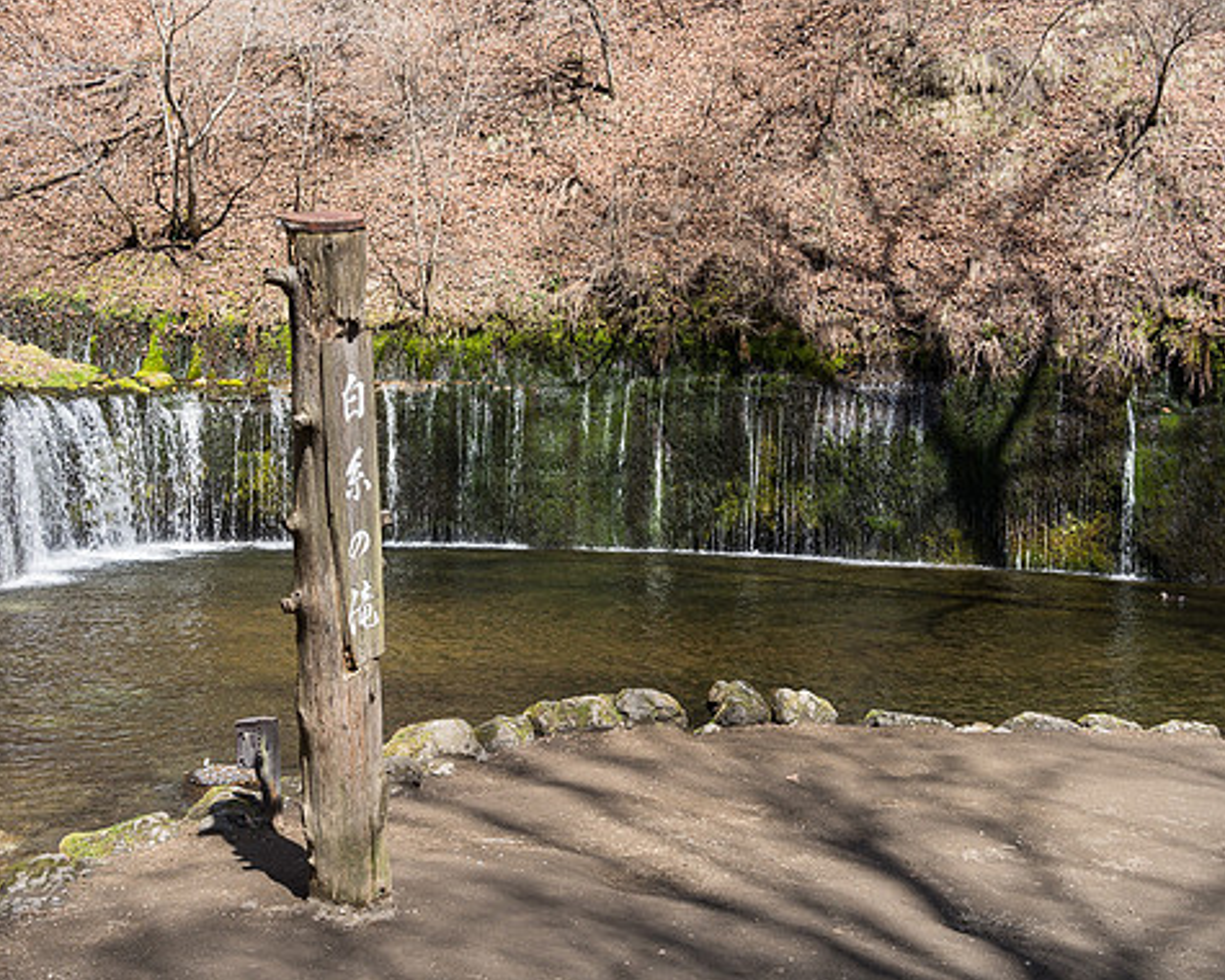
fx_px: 1704
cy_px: 491
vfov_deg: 32.1
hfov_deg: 39.4
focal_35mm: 47
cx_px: 513
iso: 100
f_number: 8
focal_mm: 41
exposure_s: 1/100
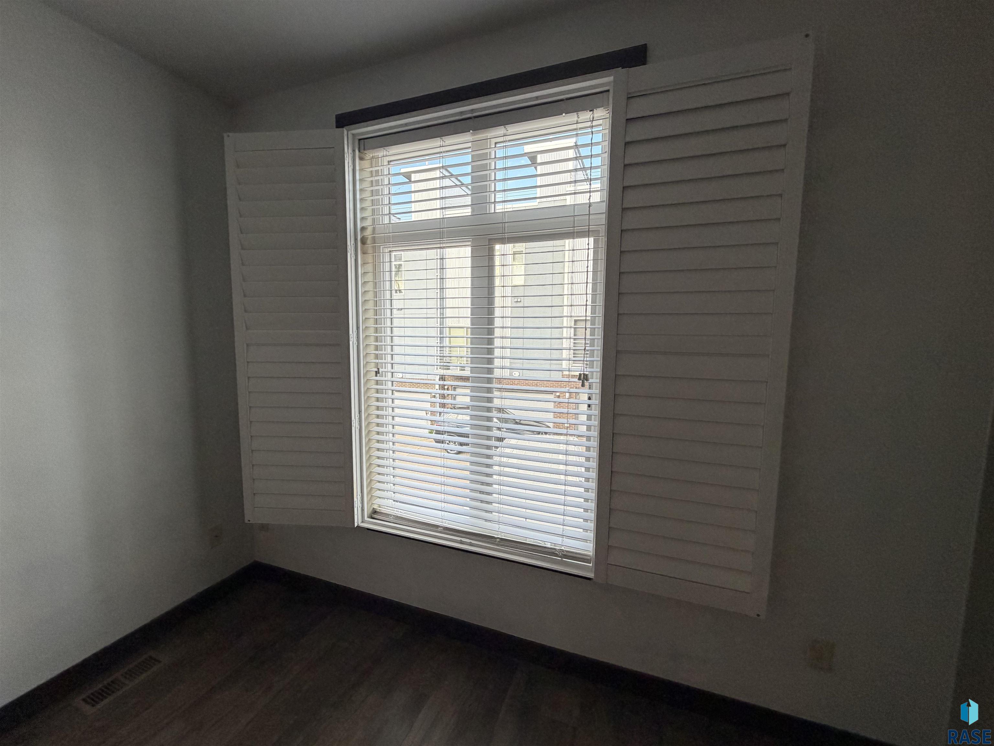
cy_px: 373
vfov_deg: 85.7
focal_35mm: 14
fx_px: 402
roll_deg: -0.3
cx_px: 497
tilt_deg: -5.6
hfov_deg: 102.1
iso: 160
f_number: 2.2
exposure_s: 1/121
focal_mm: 2.22
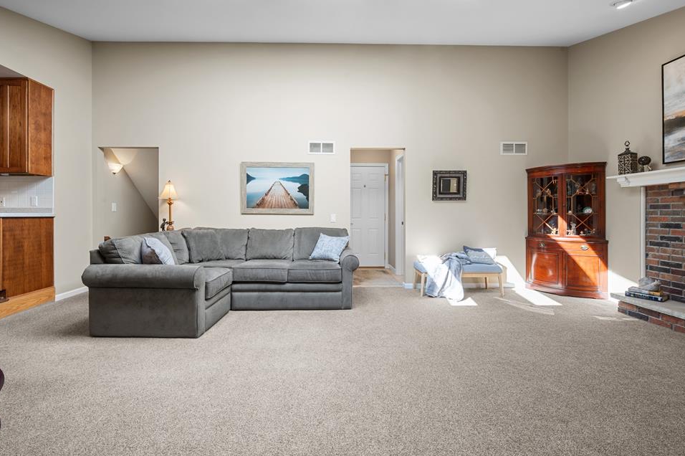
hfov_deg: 100.4
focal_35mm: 15
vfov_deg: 77.2
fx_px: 285
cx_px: 338
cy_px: 238
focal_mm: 14
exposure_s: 1/2
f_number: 11
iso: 100
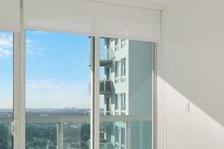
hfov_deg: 27.6
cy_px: 124
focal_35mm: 71
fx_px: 442
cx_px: 194
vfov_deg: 18.9
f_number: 5.6
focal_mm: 10
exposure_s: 1/2000
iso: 250
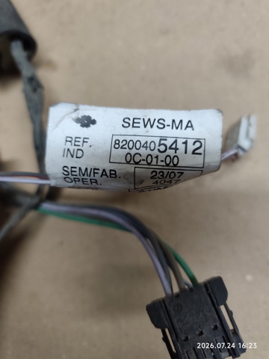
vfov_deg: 73.9
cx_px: 134
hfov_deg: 58.9
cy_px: 180
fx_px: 238
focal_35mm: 23
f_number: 1.7
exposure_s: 1/100
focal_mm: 6.07
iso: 250
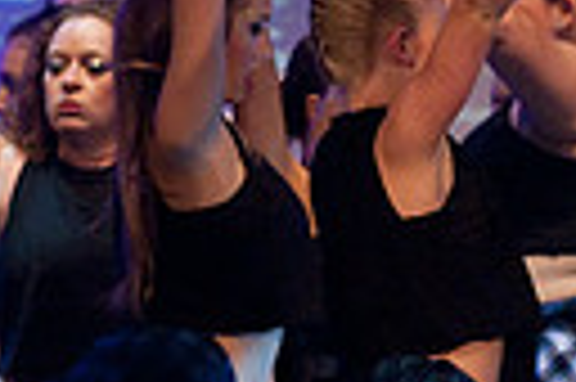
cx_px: 392
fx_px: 14461
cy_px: 279
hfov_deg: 2.3
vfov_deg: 1.5
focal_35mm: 905
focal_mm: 200
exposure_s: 1/200
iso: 3200
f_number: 4
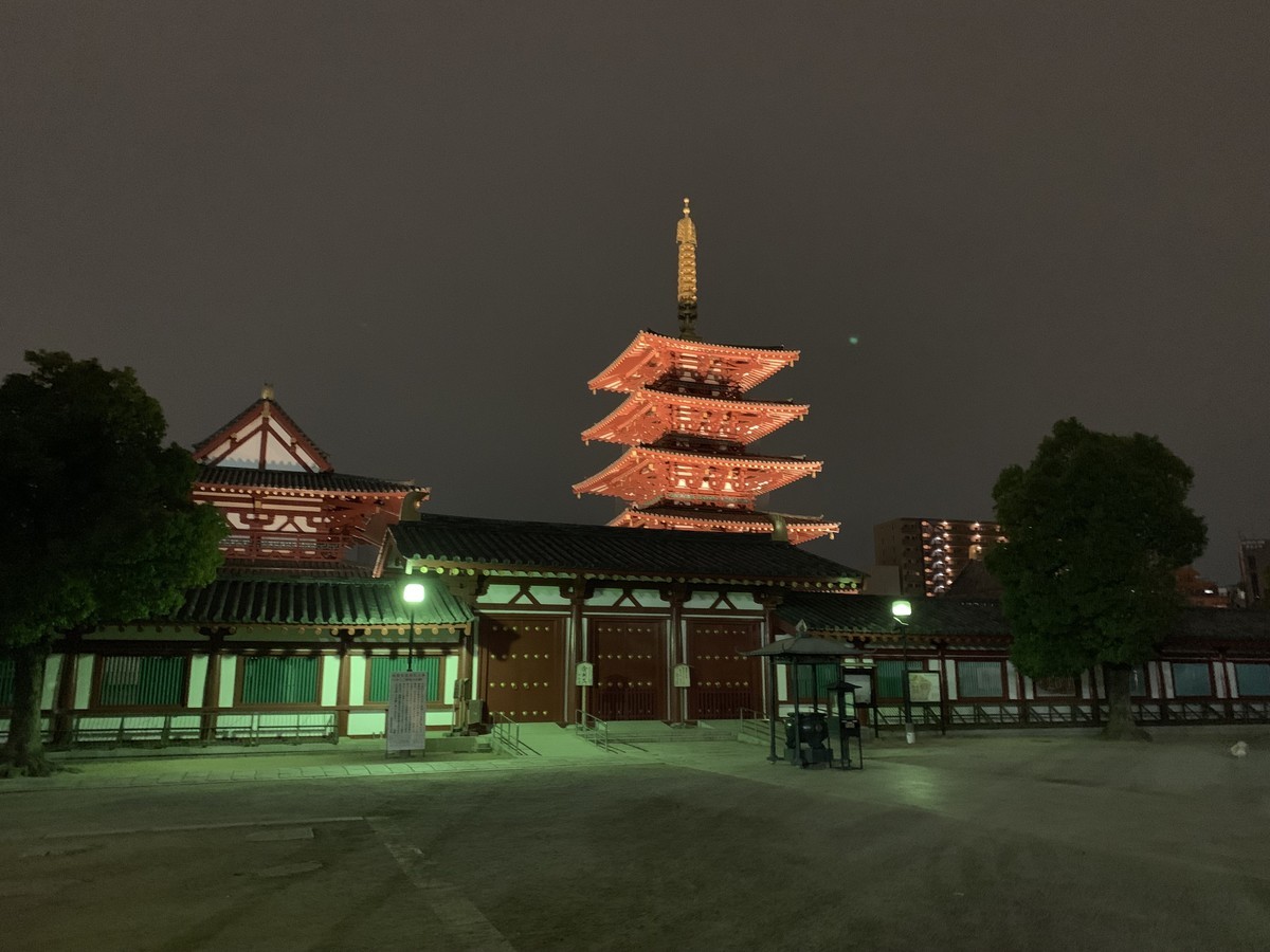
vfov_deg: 53.1
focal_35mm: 26
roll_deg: +0.8
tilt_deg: +11.5
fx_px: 954
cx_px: 635
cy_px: 476
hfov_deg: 67.3
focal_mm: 4.25
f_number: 1.8
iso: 800
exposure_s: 1/20
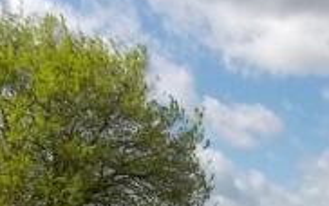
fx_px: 700
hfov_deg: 25.4
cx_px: 310
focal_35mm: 78
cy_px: 324
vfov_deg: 15.3
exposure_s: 1/1500
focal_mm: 4
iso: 80
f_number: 3.1
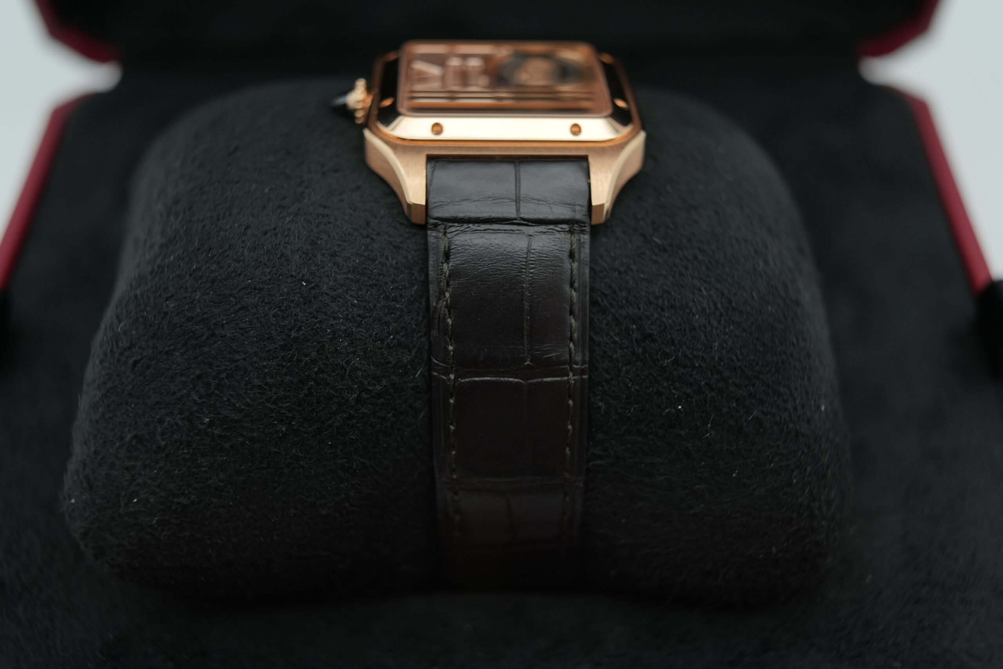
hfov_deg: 54.4
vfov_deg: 37.9
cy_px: 334
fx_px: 975
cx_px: 502
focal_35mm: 35
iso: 400
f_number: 5
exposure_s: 1/250
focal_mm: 35
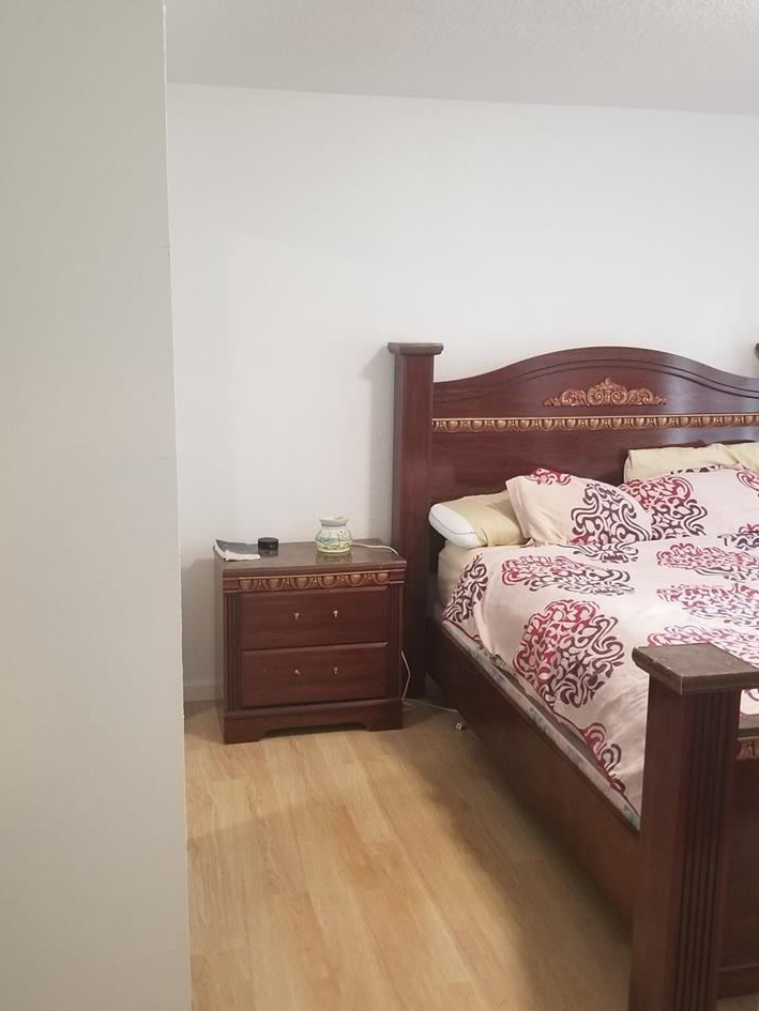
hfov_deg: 42.9
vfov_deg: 55.3
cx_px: 358
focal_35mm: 33
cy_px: 460
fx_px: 965
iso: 250
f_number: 1.7
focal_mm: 4.3
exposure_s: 1/12
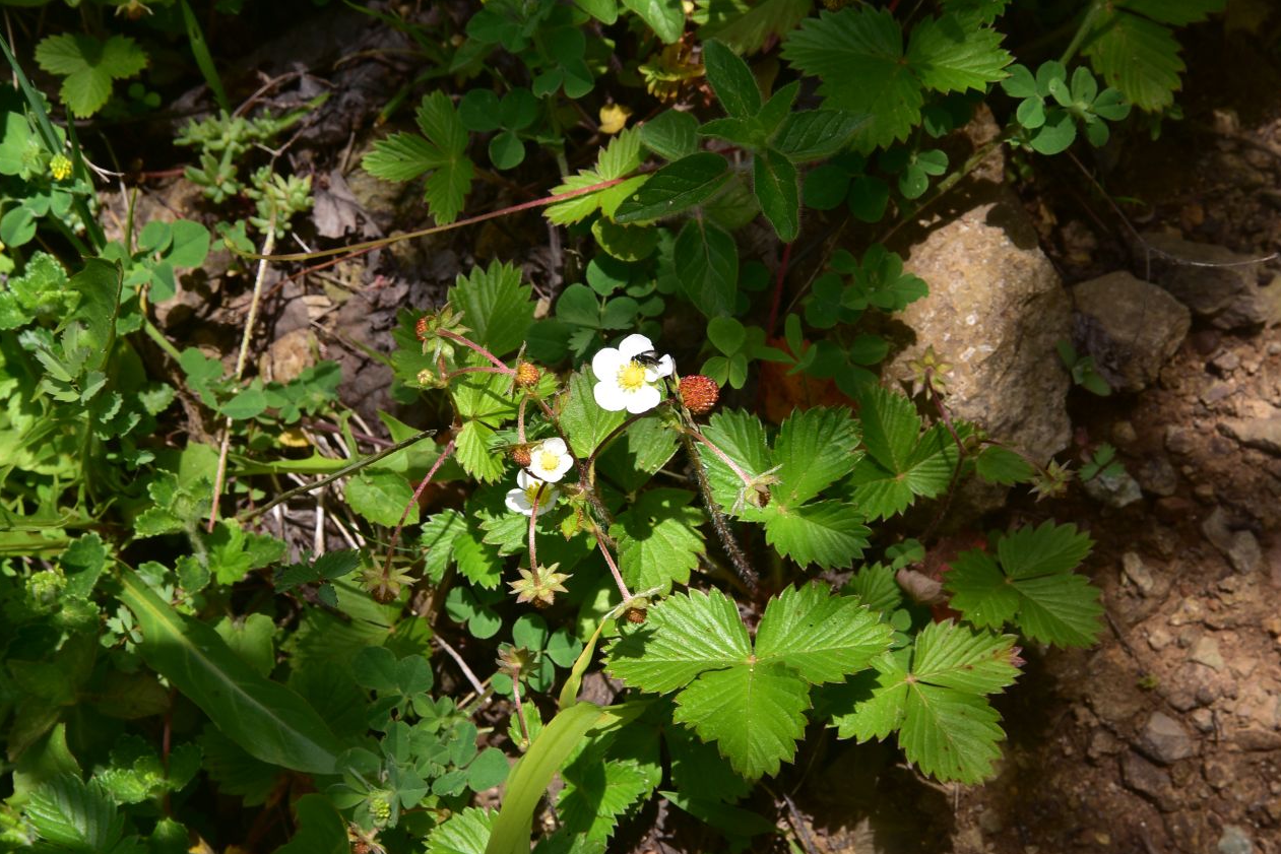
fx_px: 1174
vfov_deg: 40.0
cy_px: 439
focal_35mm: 33
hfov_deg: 57.2
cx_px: 638
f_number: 18
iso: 320
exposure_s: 1/125
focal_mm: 32
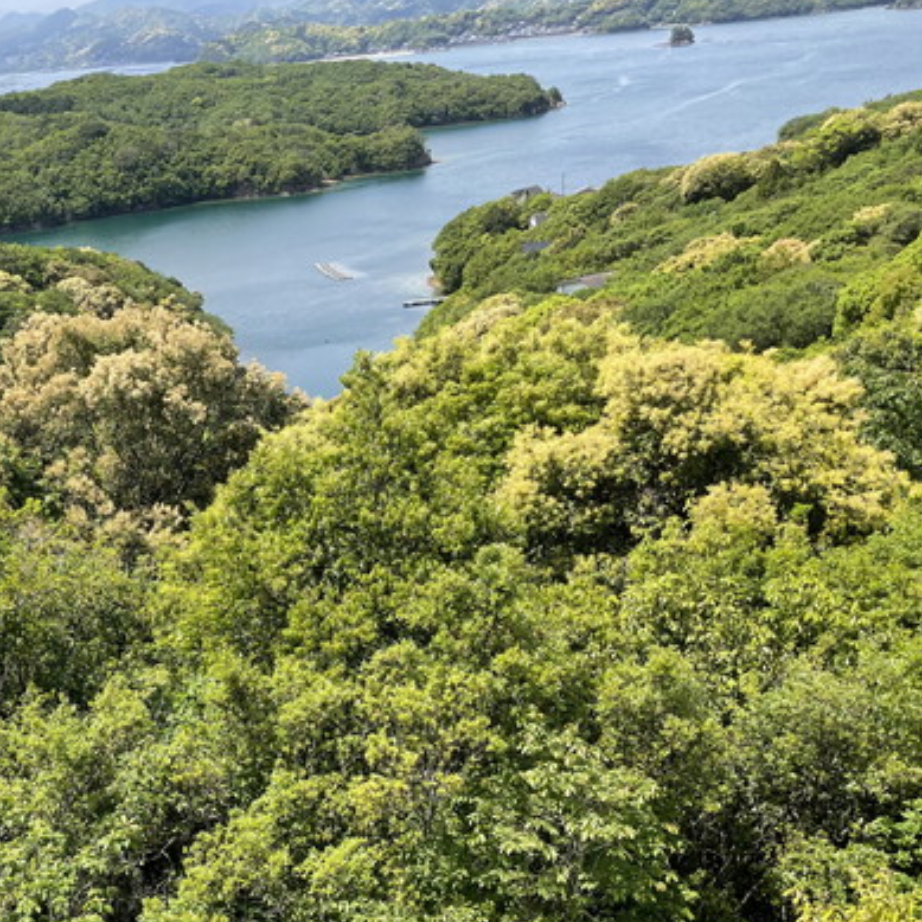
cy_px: 575
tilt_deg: -24.3
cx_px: 216
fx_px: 1175
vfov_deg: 42.5
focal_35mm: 39
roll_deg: +6.9
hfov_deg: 41.4
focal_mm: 4.2
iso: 32
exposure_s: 1/1689
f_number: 1.6
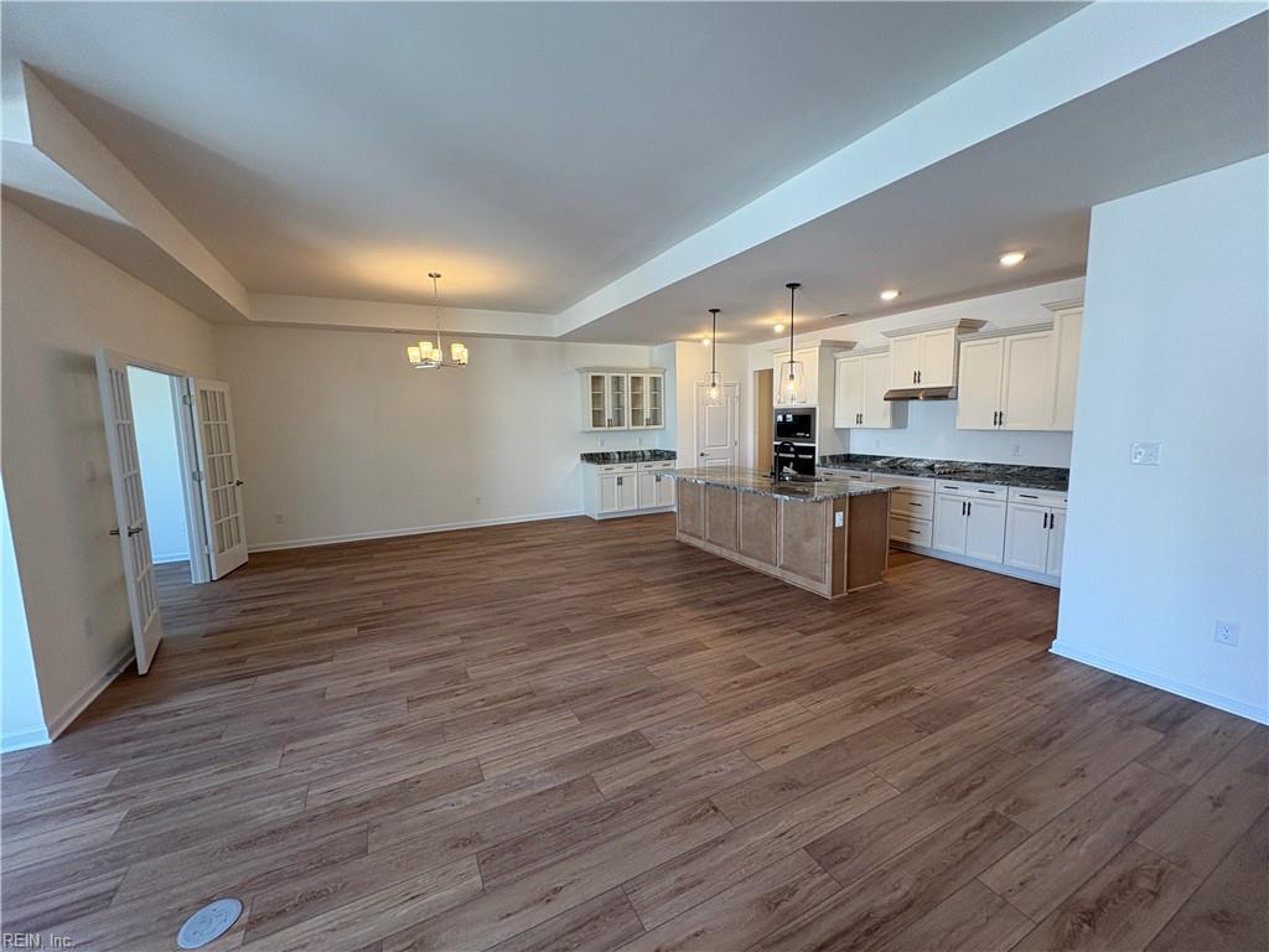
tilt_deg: -5.4
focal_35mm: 14
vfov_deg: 85.7
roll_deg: -1.6
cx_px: 634
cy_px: 476
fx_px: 513
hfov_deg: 102.1
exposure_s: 1/120
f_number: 2.2
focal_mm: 2.22
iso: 160
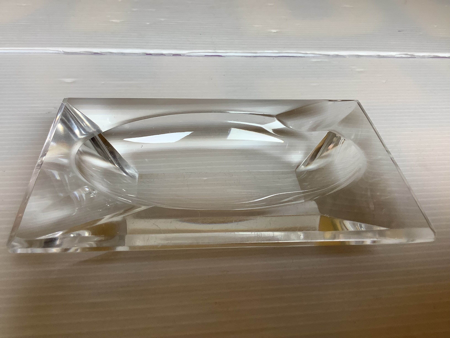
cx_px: 225
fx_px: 403
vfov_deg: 45.4
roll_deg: -4.0
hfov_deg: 58.4
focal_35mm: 31
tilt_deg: -40.8
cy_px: 169
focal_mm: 3.3
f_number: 2.4
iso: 50
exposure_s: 1/100
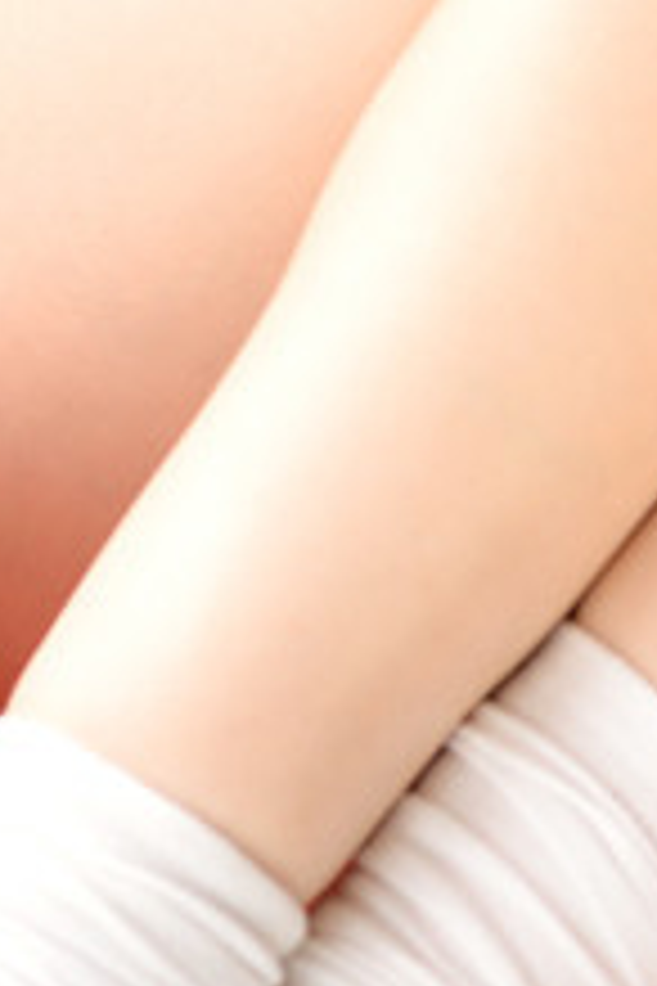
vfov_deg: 7.4
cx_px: 72
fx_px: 7500
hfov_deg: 5.0
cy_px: -362
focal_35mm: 274
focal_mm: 50
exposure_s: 1/100
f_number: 4.5
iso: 200
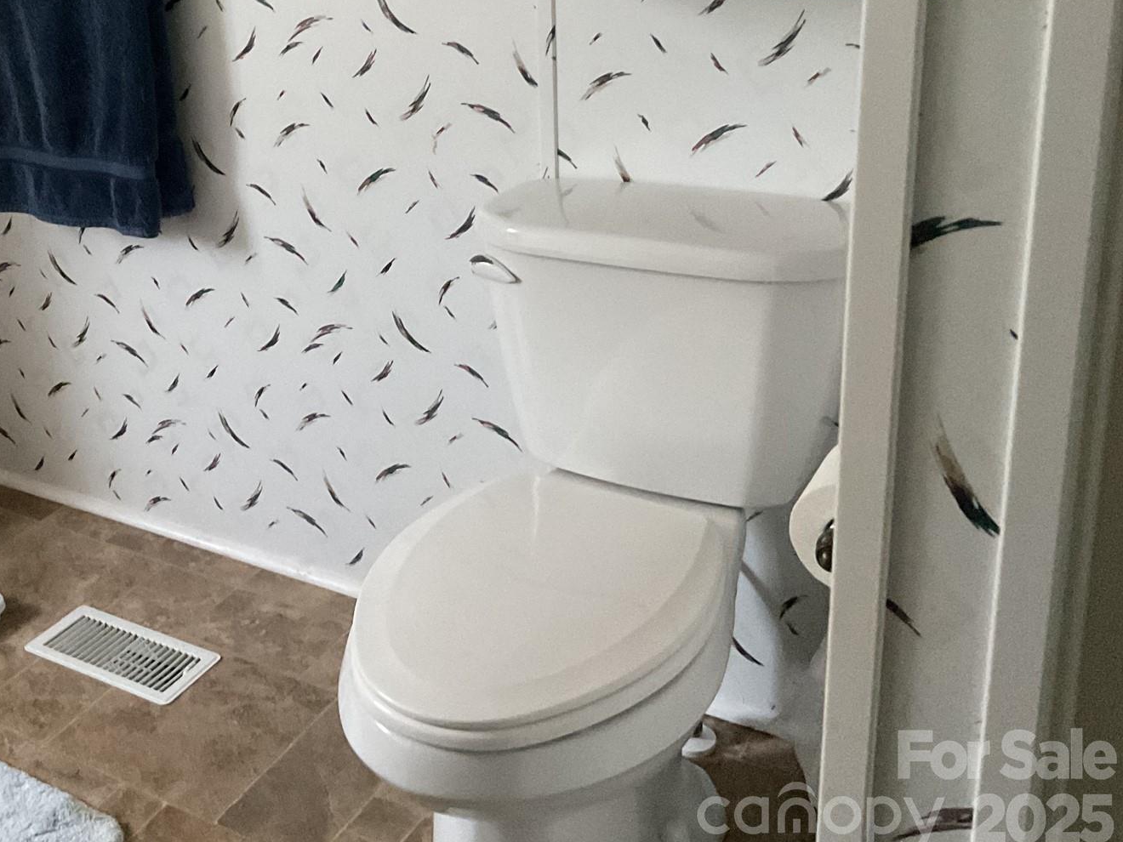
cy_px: 236
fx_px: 1460
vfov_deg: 31.7
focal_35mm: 45
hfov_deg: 41.1
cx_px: 307
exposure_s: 1/30
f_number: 1.8
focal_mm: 3
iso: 500
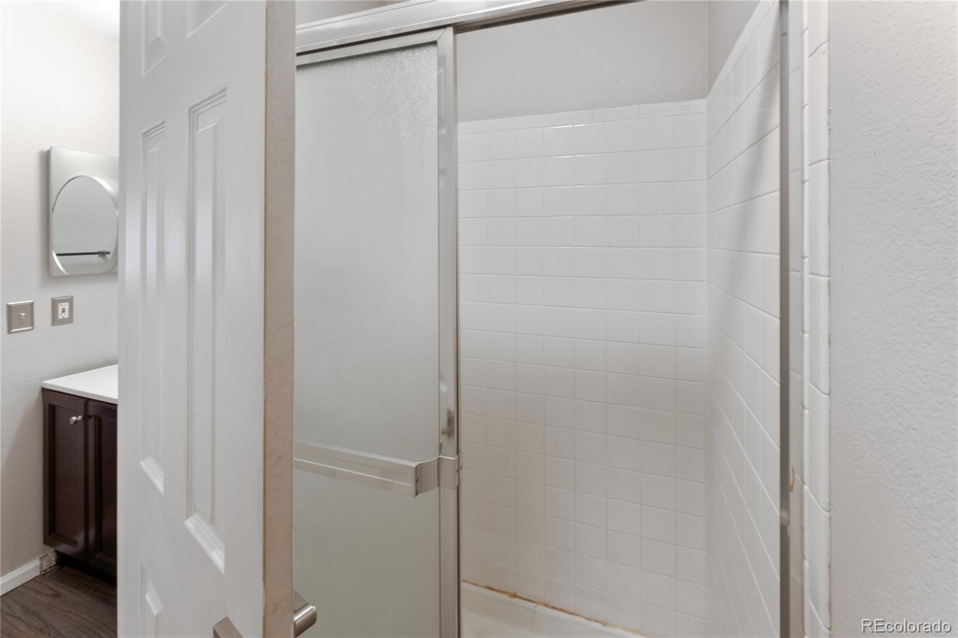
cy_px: 319
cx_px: 479
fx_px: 372
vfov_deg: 81.2
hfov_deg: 104.3
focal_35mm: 14
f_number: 22
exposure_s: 3.2
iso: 100
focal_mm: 14
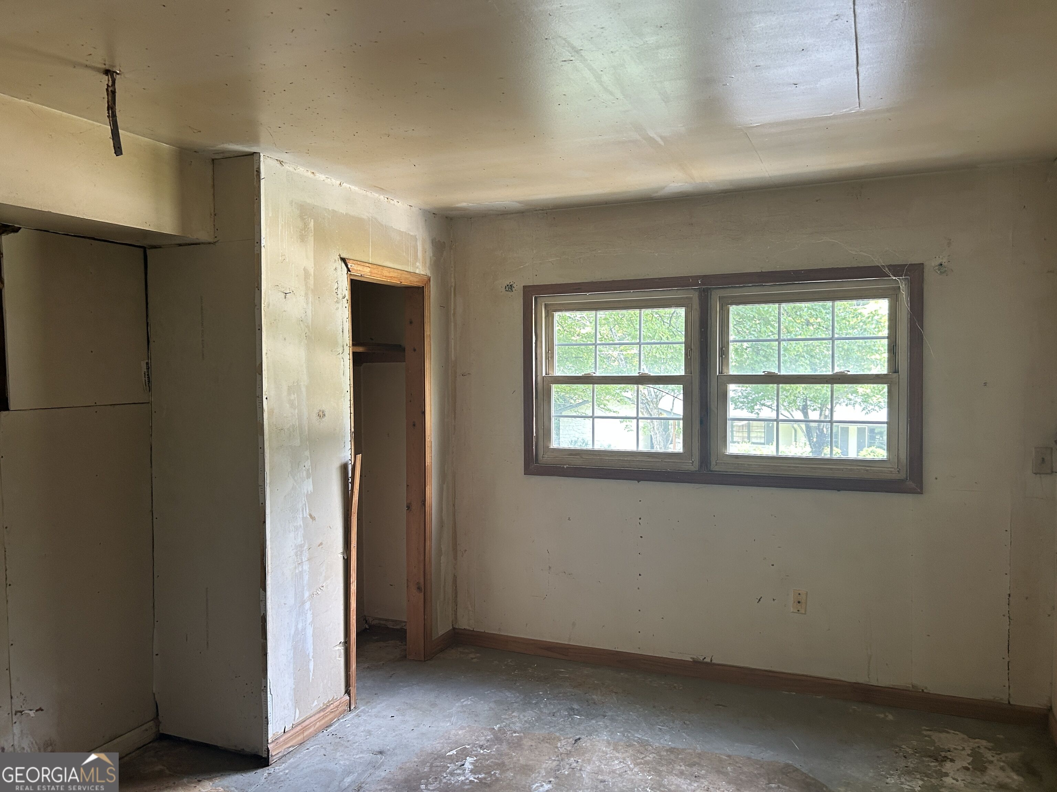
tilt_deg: -2.4
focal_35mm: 26
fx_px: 794
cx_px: 528
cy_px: 396
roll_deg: +0.7
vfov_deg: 53.1
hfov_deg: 67.3
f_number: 1.5
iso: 125
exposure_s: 1/70
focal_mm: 5.7
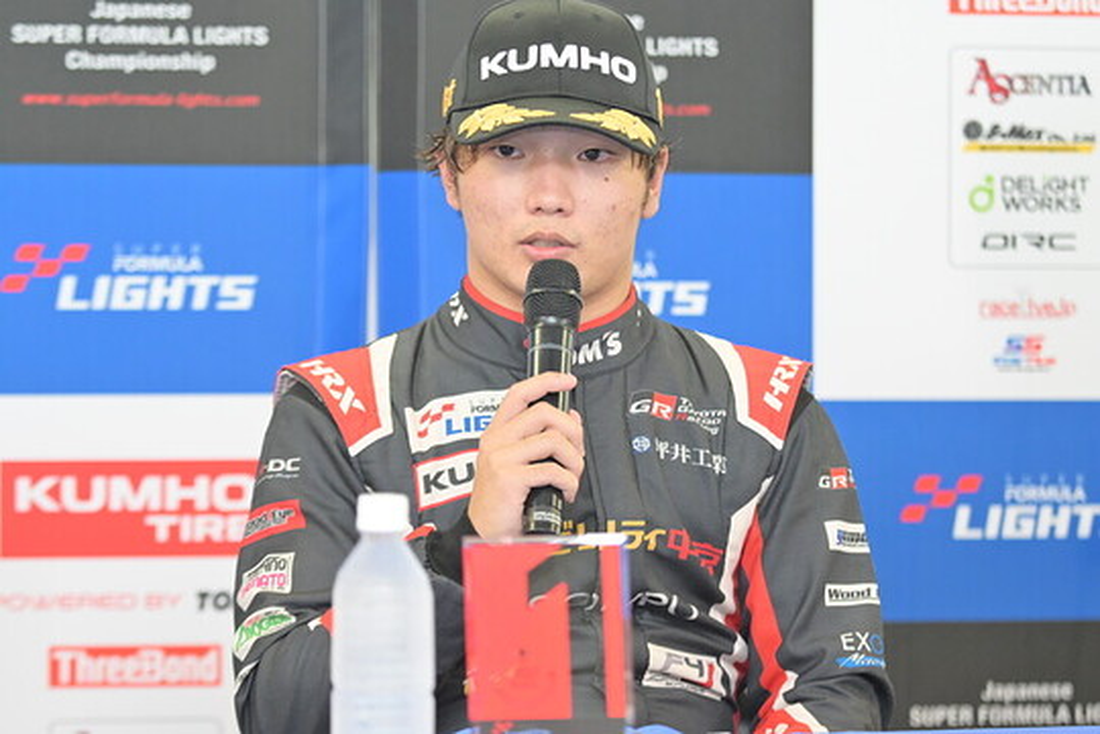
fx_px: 4354
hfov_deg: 14.4
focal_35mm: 142
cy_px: 367
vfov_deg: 9.6
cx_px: 550
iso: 1600
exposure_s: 1/200
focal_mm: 95
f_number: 2.8
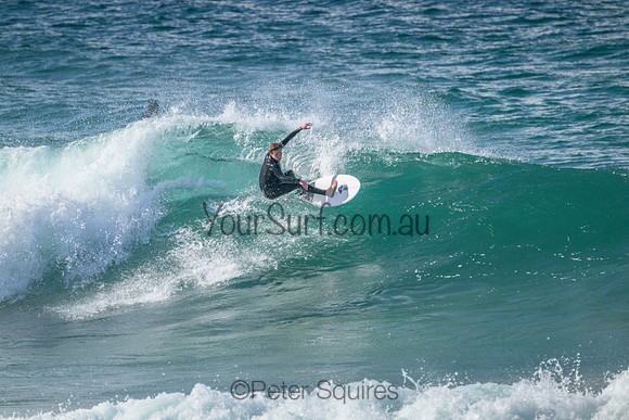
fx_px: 13980
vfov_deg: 1.7
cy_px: 210
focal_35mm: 800
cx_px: 314
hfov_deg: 2.6
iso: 2200
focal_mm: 800
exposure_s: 1/1600
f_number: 11
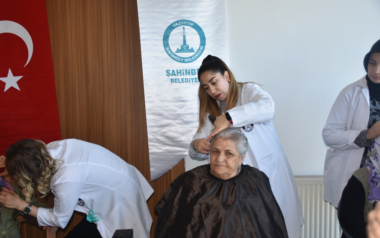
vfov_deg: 32.0
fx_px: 414
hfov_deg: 49.3
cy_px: 126
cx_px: 191
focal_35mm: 40
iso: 400
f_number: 3.8
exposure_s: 1/60
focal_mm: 26
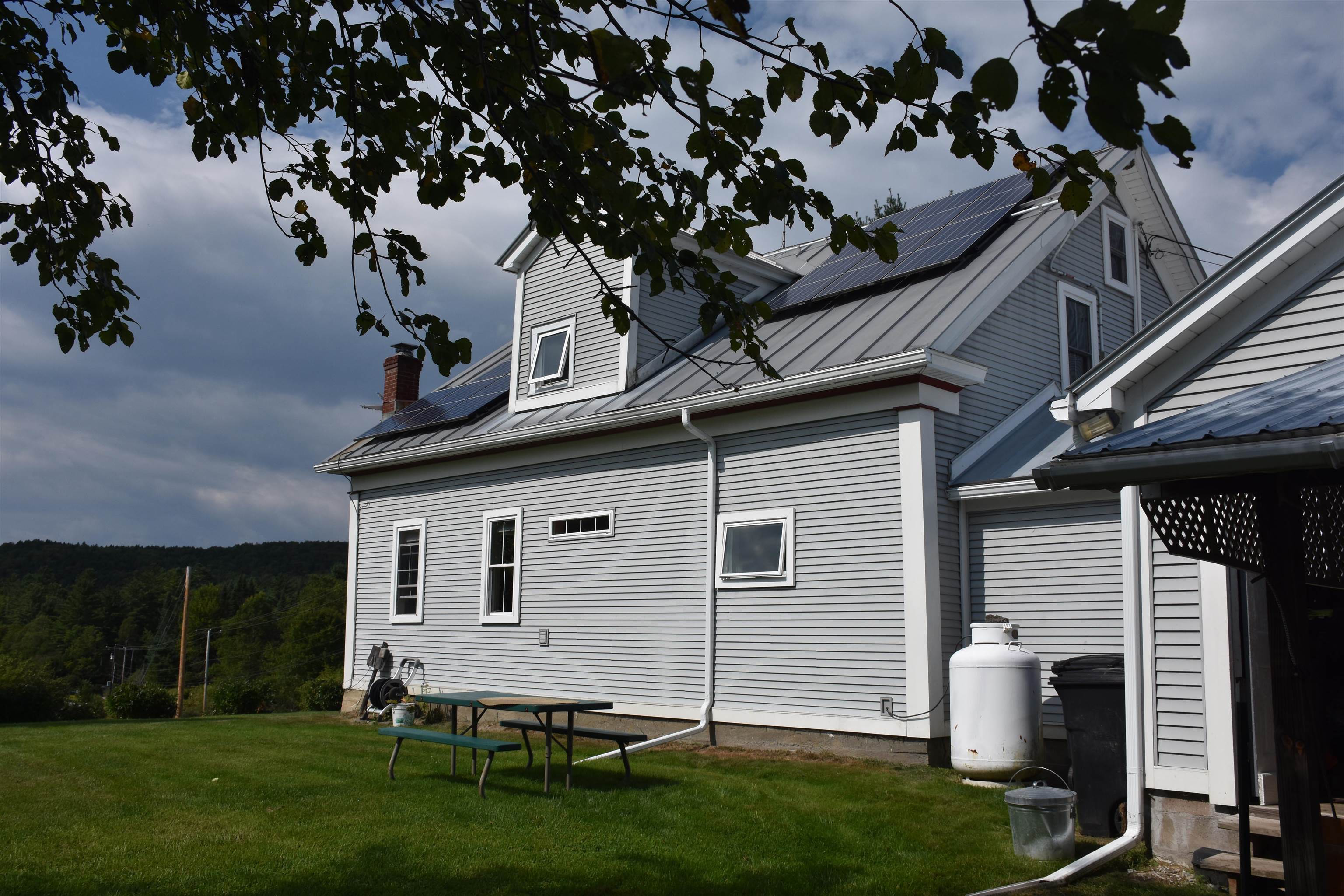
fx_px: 1232
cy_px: 448
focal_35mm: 33
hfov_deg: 57.2
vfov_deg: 40.0
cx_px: 672
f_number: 8
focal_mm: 22
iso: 250
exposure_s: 1/500
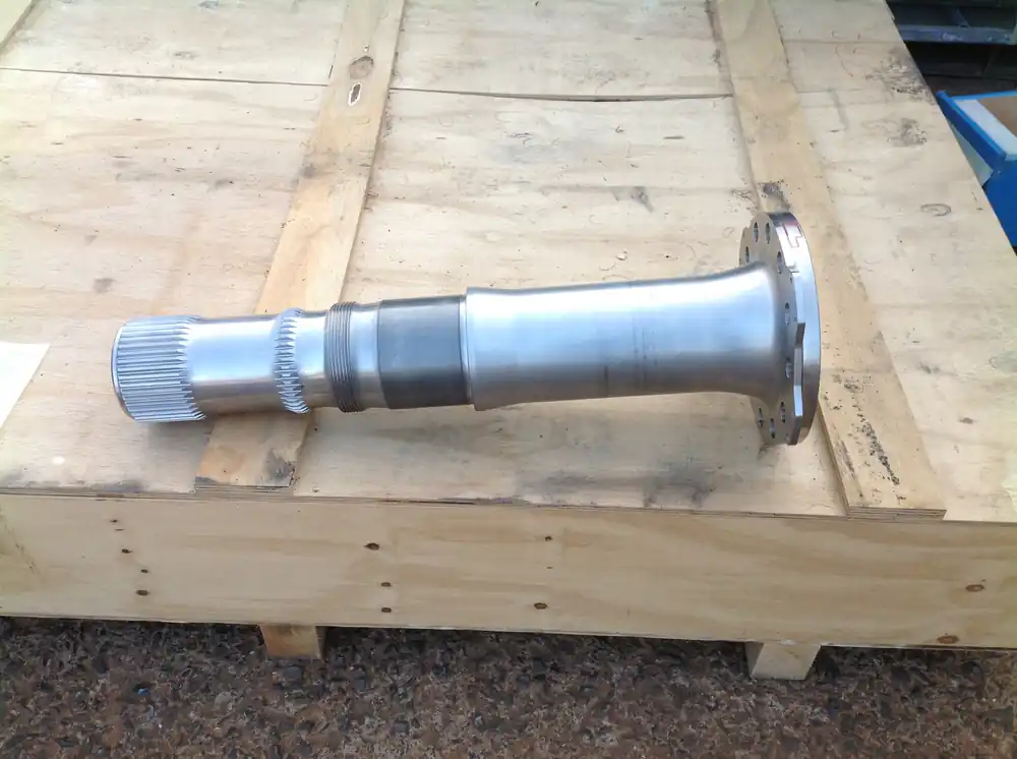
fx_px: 1026
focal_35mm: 35
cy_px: 380
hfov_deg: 52.7
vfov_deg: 40.6
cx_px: 508
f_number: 2.4
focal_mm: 4.28
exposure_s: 1/176
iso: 50
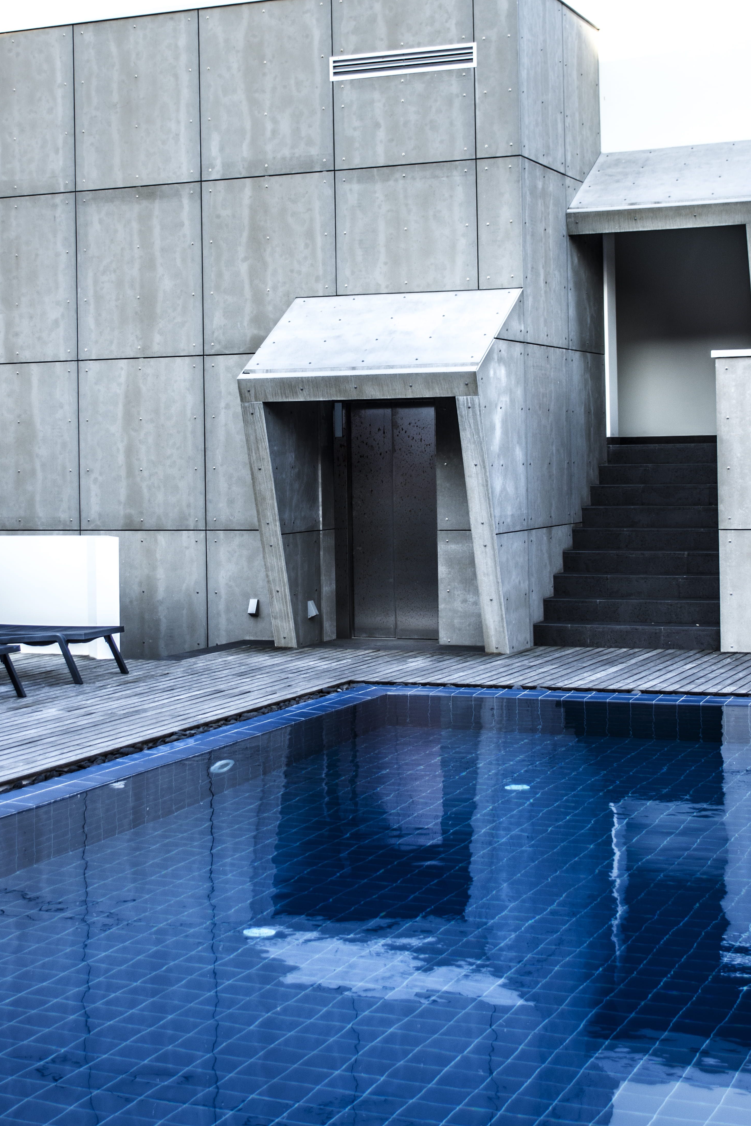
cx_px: 338
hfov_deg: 22.6
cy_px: 429
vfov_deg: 33.3
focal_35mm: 60
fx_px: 1877
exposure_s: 1/125
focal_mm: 30
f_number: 4.5
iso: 100
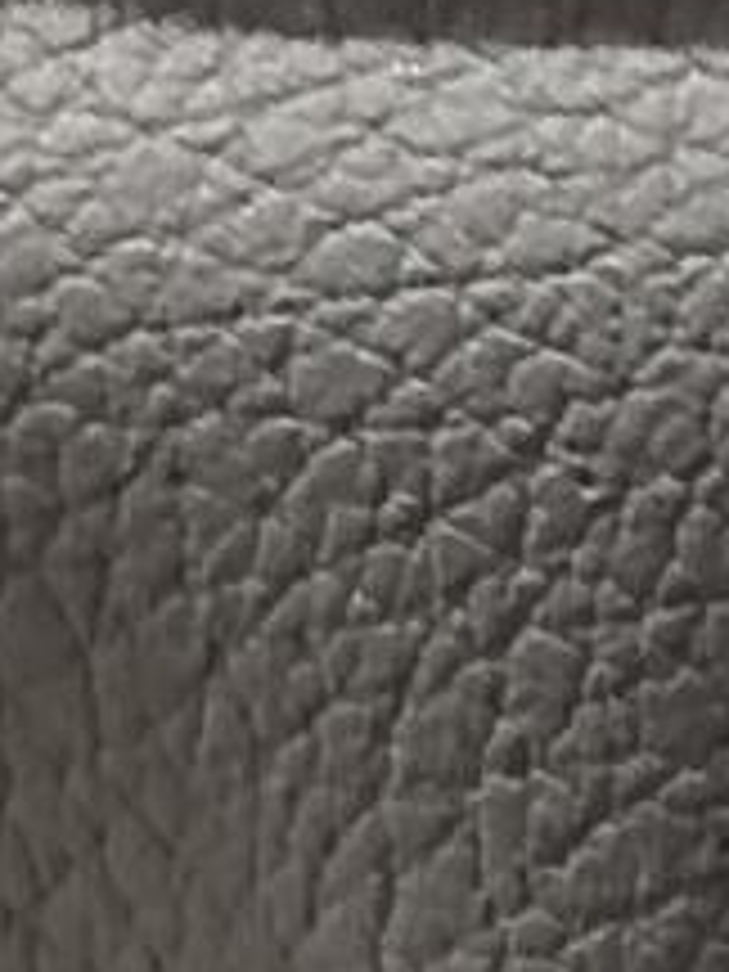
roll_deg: +1.4
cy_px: 1431
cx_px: 3046
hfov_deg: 6.6
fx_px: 4858
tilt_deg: -7.7
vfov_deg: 11.0
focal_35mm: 173
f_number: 1.6
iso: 320
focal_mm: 5.96
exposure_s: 1/53
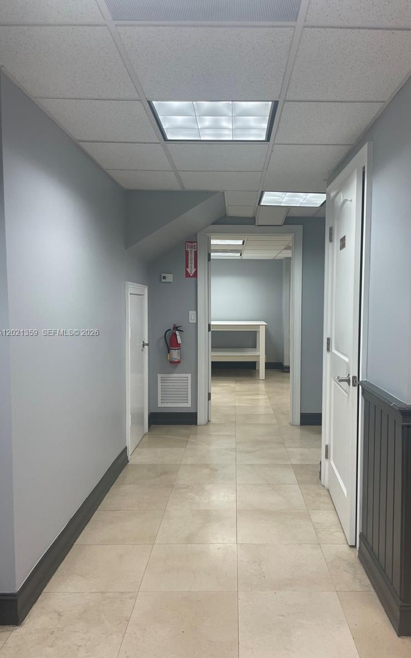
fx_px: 502
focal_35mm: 28
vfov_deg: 66.5
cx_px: 246
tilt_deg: -3.4
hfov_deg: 44.3
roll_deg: -0.3
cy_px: 333
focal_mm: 4.2
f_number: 1.6
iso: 80
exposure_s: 1/120
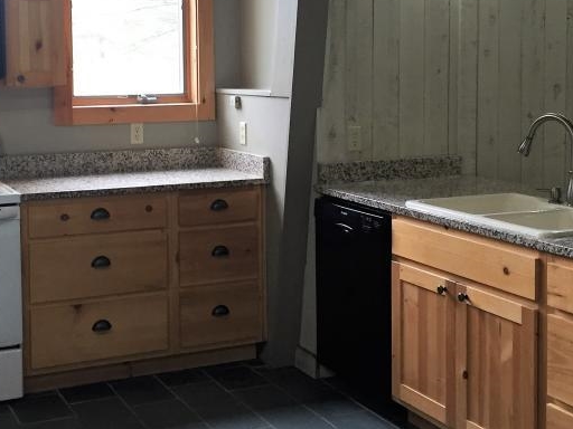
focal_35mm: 58
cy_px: 126
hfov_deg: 33.2
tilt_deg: -4.8
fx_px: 960
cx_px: 270
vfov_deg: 25.0
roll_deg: +0.3
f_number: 2.2
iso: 50
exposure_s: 1/30
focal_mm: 4.15
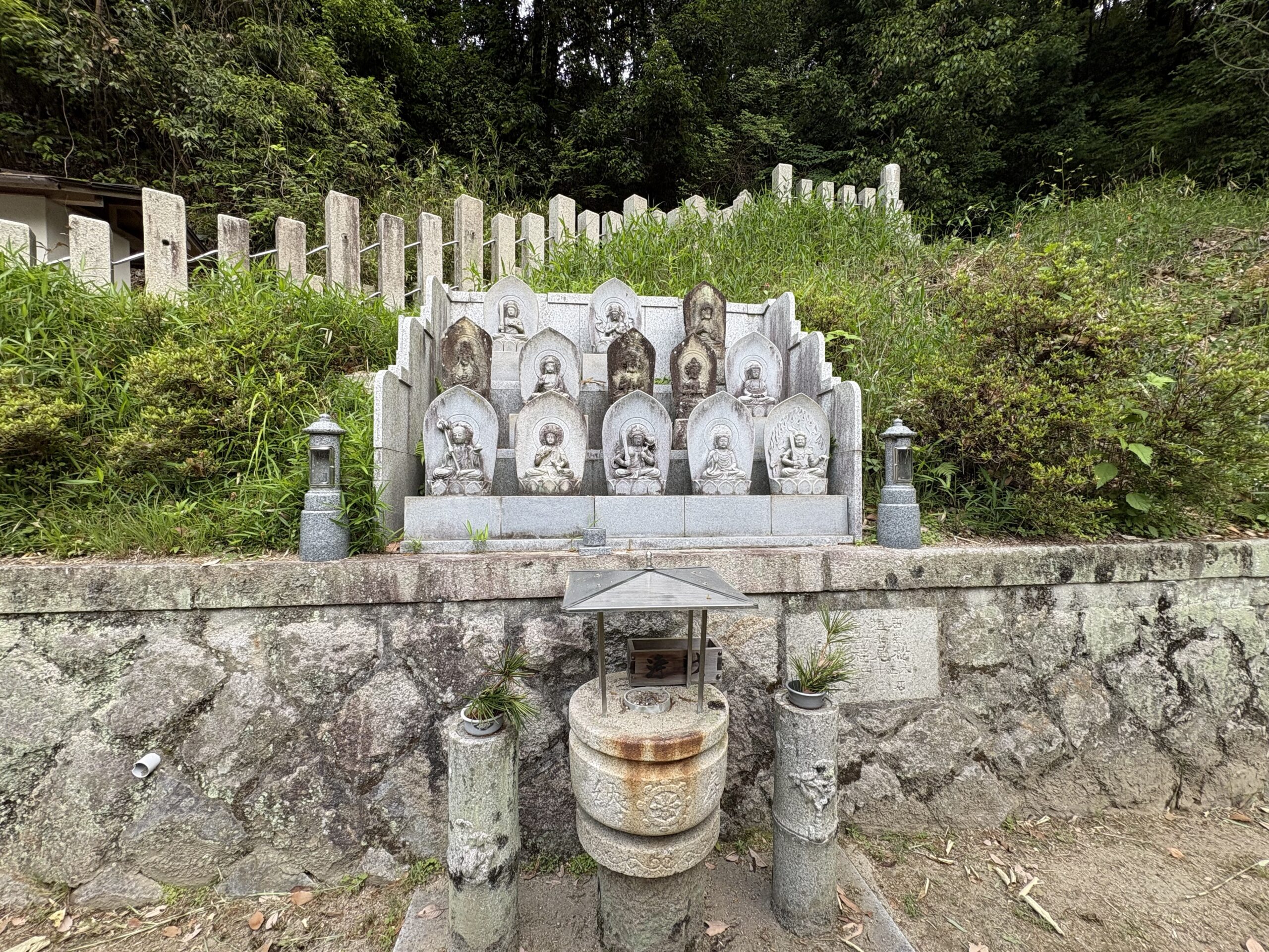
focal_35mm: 14
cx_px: 634
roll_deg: +0.5
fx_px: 513
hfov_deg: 102.1
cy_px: 476
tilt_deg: -0.9
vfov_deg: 85.7
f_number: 2.2
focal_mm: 2.22
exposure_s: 1/99
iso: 40
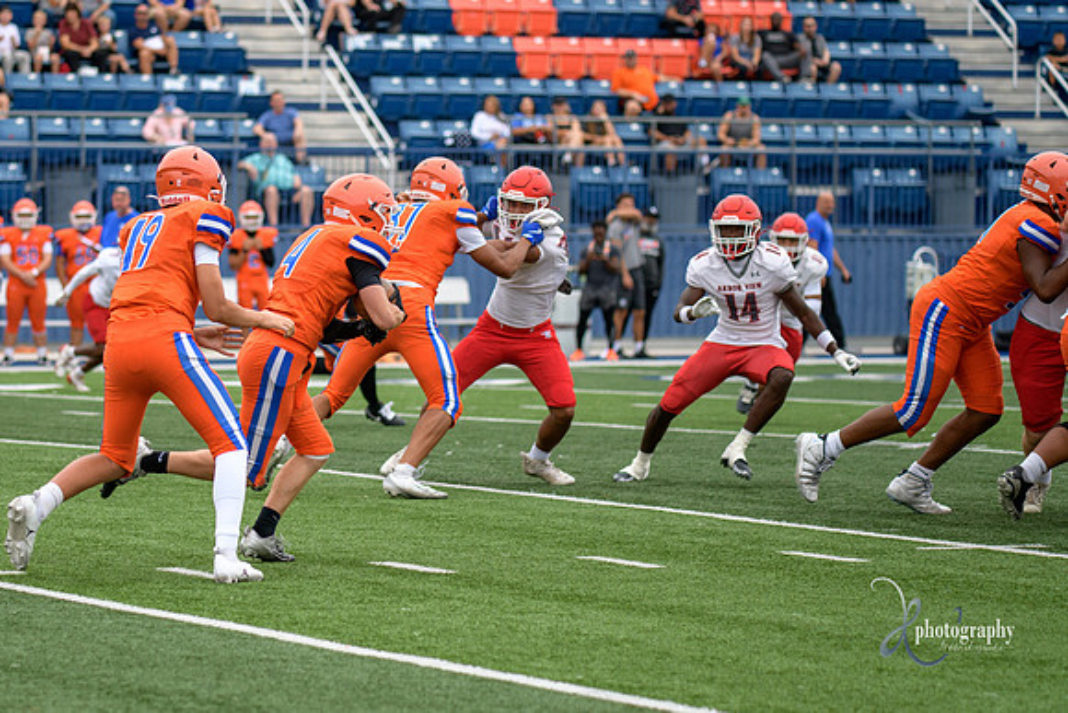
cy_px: 356
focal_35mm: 181
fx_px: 5359
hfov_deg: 11.4
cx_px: 264
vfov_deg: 7.6
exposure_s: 1/1250
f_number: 2.8
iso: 280
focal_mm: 120
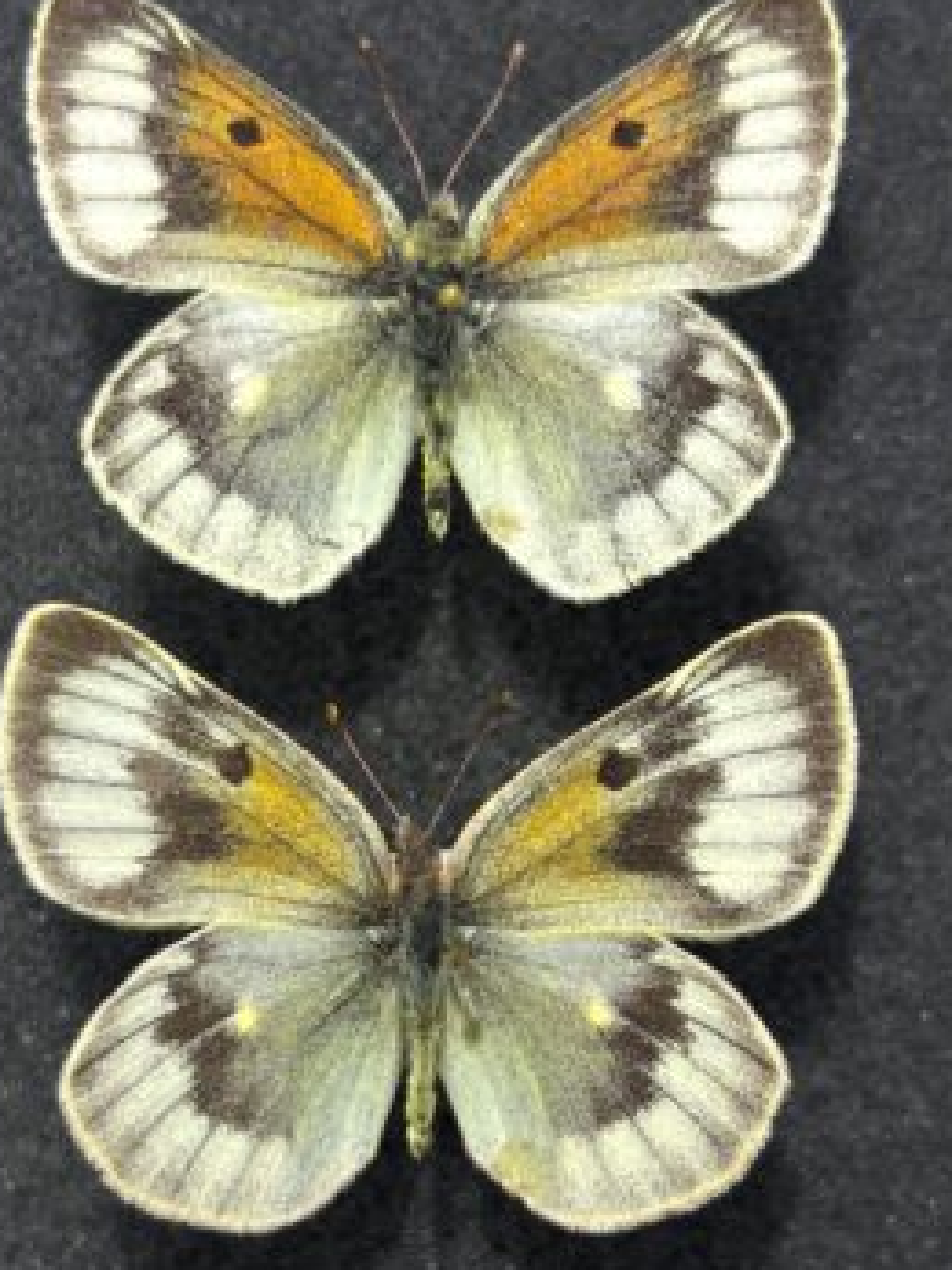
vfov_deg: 60.0
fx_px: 1101
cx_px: 436
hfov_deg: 46.7
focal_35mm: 30
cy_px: 640
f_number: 1.6
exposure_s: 1/408
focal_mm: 5.96
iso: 50
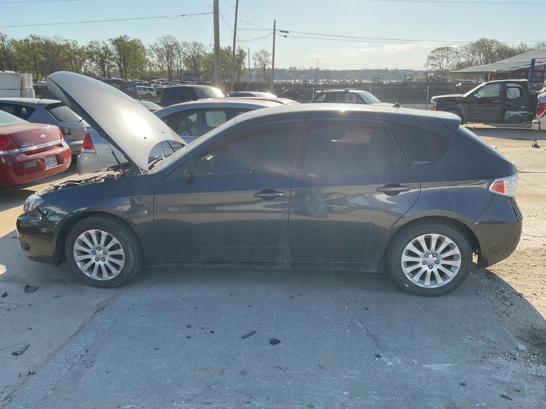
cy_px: 204
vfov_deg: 48.2
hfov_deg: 61.7
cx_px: 273
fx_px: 457
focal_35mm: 29
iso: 16
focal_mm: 3
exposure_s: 1/1035
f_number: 1.8
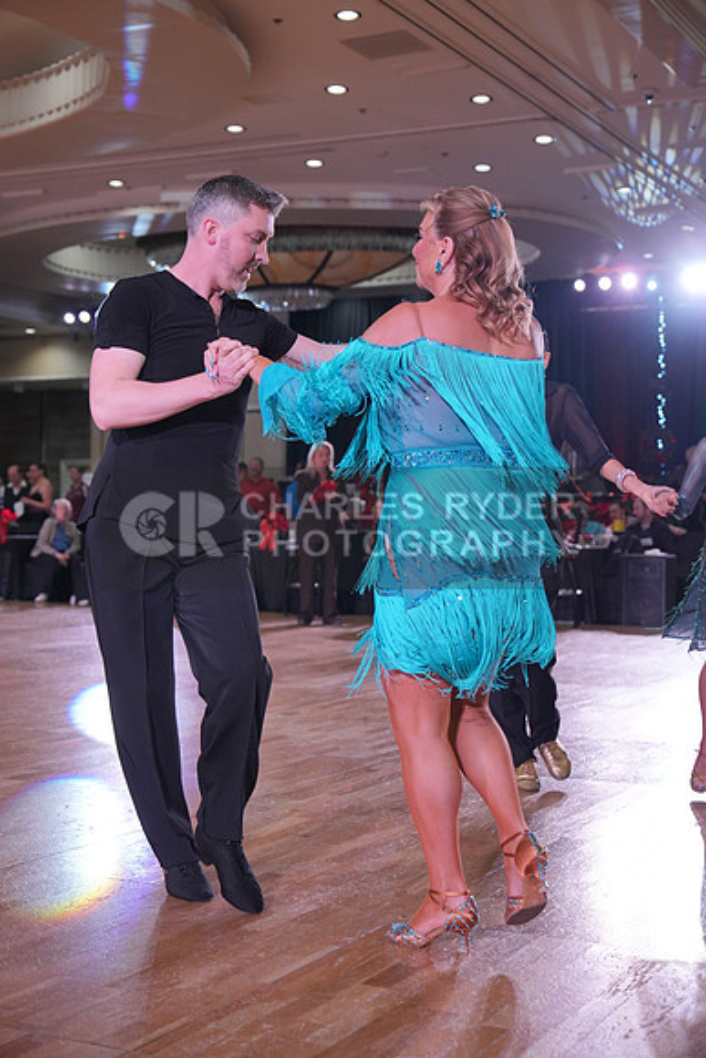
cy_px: 529
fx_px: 1587
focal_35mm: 54
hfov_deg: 25.1
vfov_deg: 36.9
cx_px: 353
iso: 1600
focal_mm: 54
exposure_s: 1/500
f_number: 4
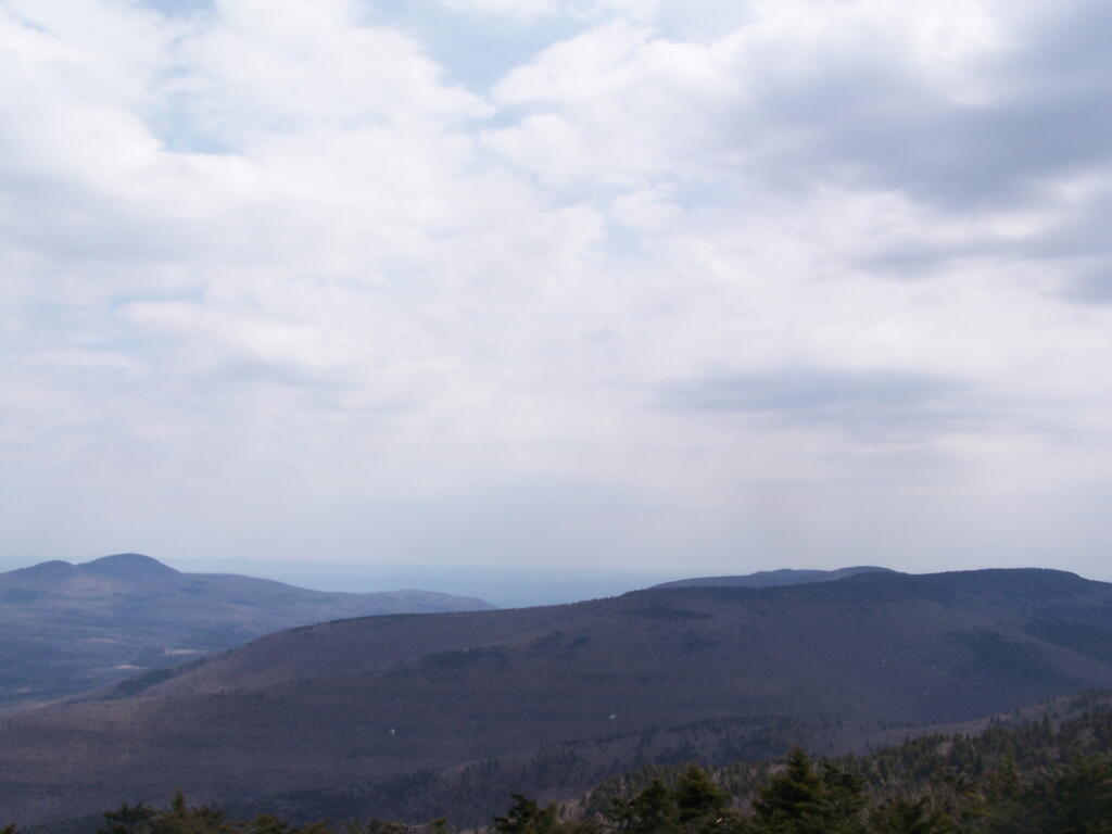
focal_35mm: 40
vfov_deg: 36.0
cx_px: 556
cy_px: 417
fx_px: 1285
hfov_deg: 46.8
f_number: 5.6
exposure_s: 1/500
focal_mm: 6.7
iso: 80
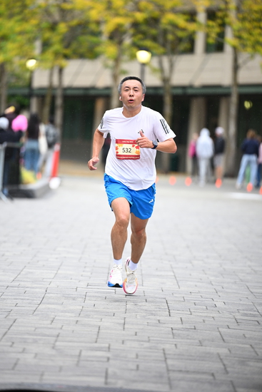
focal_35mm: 200
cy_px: 196
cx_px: 131
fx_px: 2182
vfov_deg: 10.3
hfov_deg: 6.9
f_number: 2.8
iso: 1250
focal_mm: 200
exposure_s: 1/1600
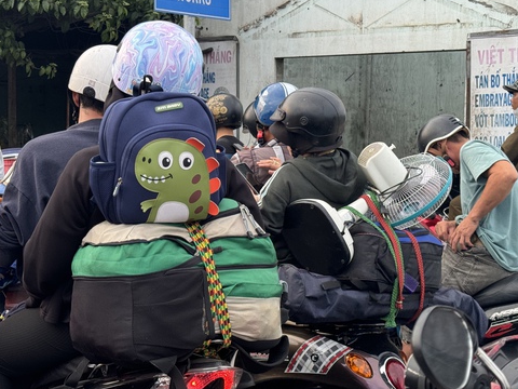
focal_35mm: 64
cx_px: 220
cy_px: 193
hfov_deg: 30.2
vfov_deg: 22.9
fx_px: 958
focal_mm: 6.76
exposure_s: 1/204
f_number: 1.78
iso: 50
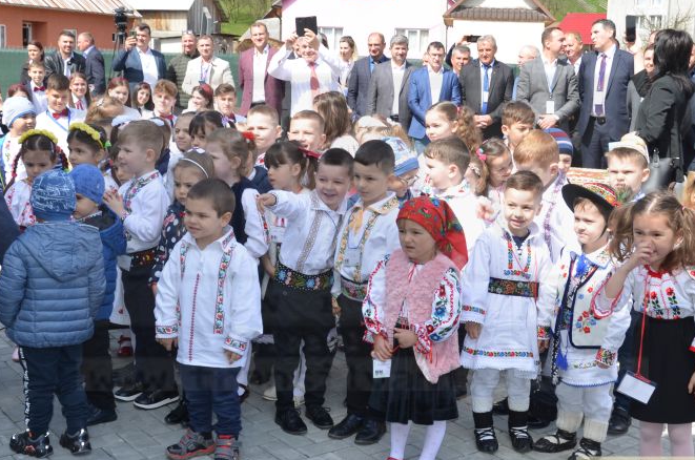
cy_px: 230
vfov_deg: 27.5
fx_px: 940
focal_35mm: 49
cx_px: 365
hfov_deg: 40.6
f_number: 6.3
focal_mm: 21
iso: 100
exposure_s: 1/200
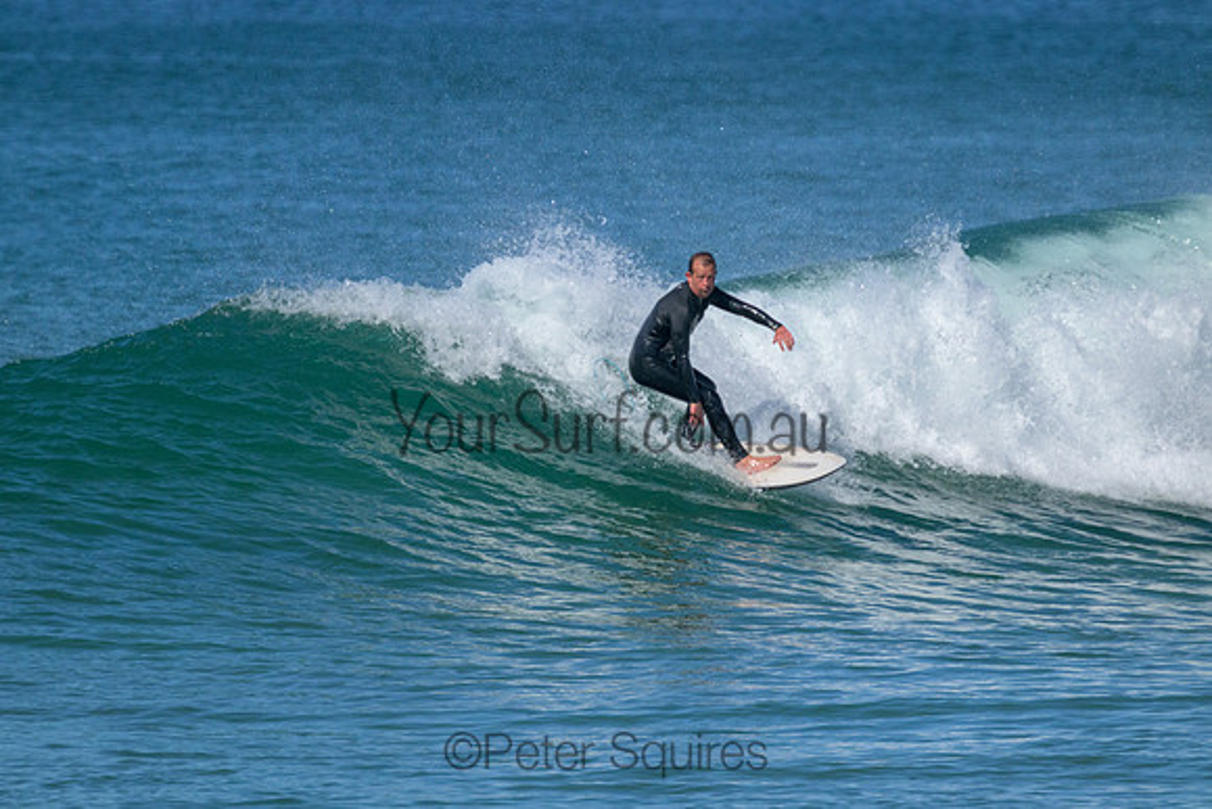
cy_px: 404
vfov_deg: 1.7
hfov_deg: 2.6
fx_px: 26938
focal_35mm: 800
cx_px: 606
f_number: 11
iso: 2200
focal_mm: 800
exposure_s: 1/2000
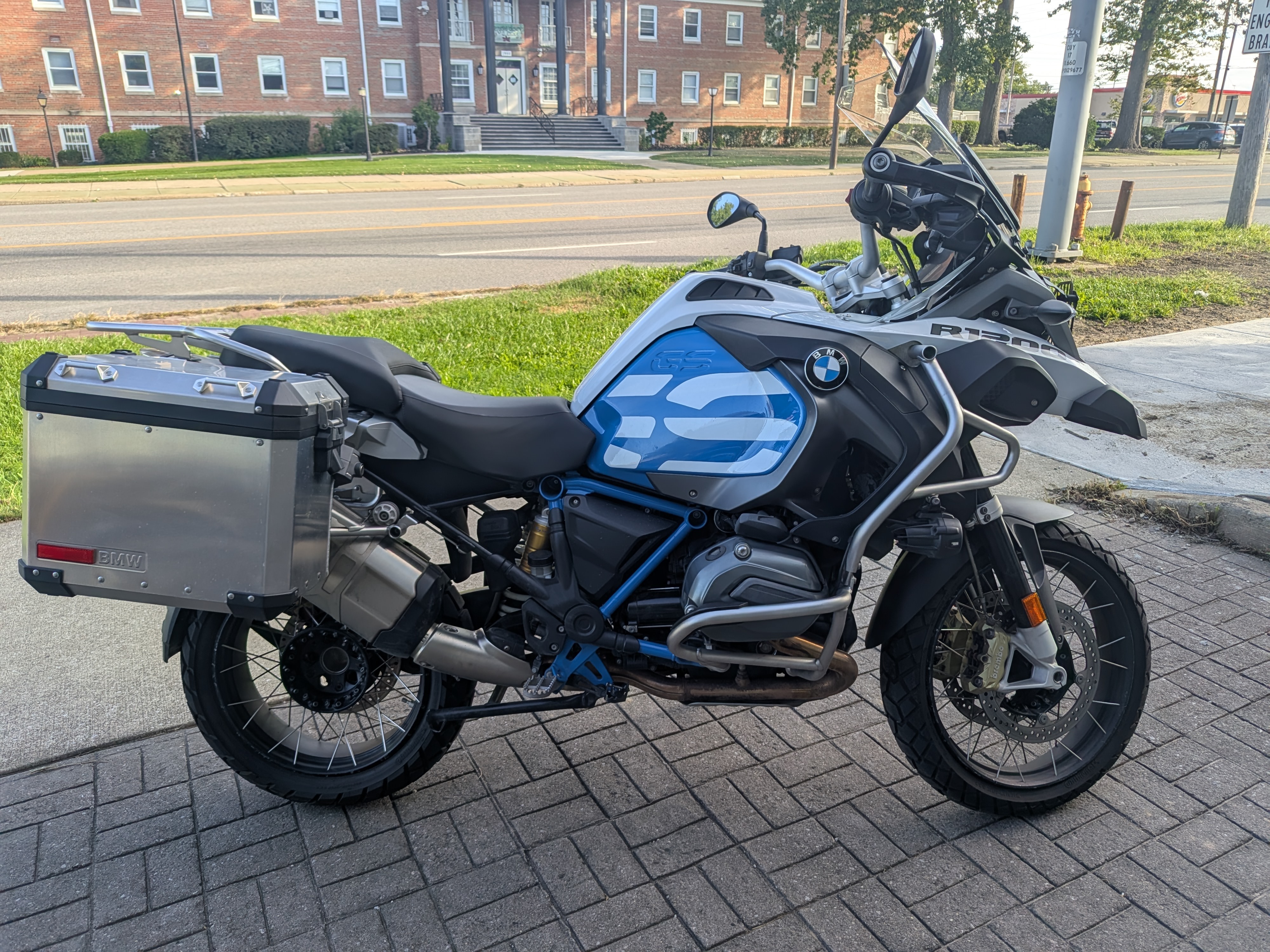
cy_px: 476
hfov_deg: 71.6
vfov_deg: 56.8
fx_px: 881
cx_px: 635
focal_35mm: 24
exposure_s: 1/465
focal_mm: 4.53
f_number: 1.7
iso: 40
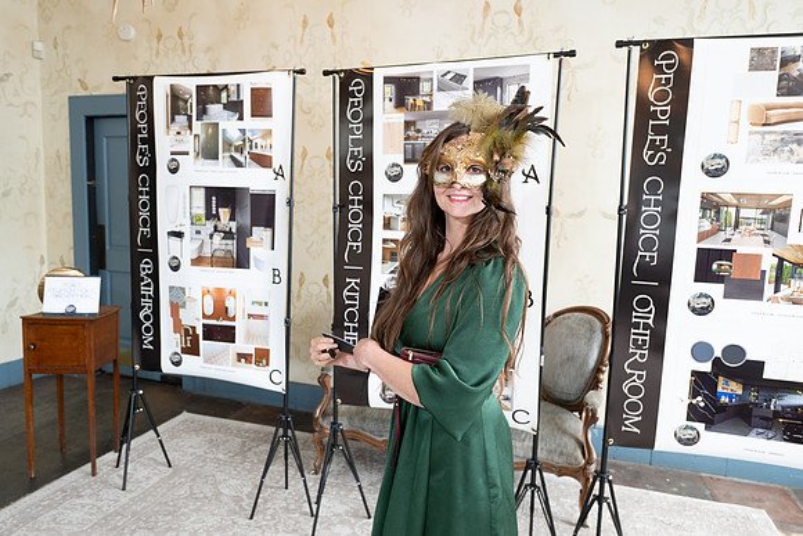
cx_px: 402
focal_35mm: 24
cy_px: 268
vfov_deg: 53.2
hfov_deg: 73.7
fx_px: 535
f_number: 4
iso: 1600
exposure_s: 1/60
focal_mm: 24
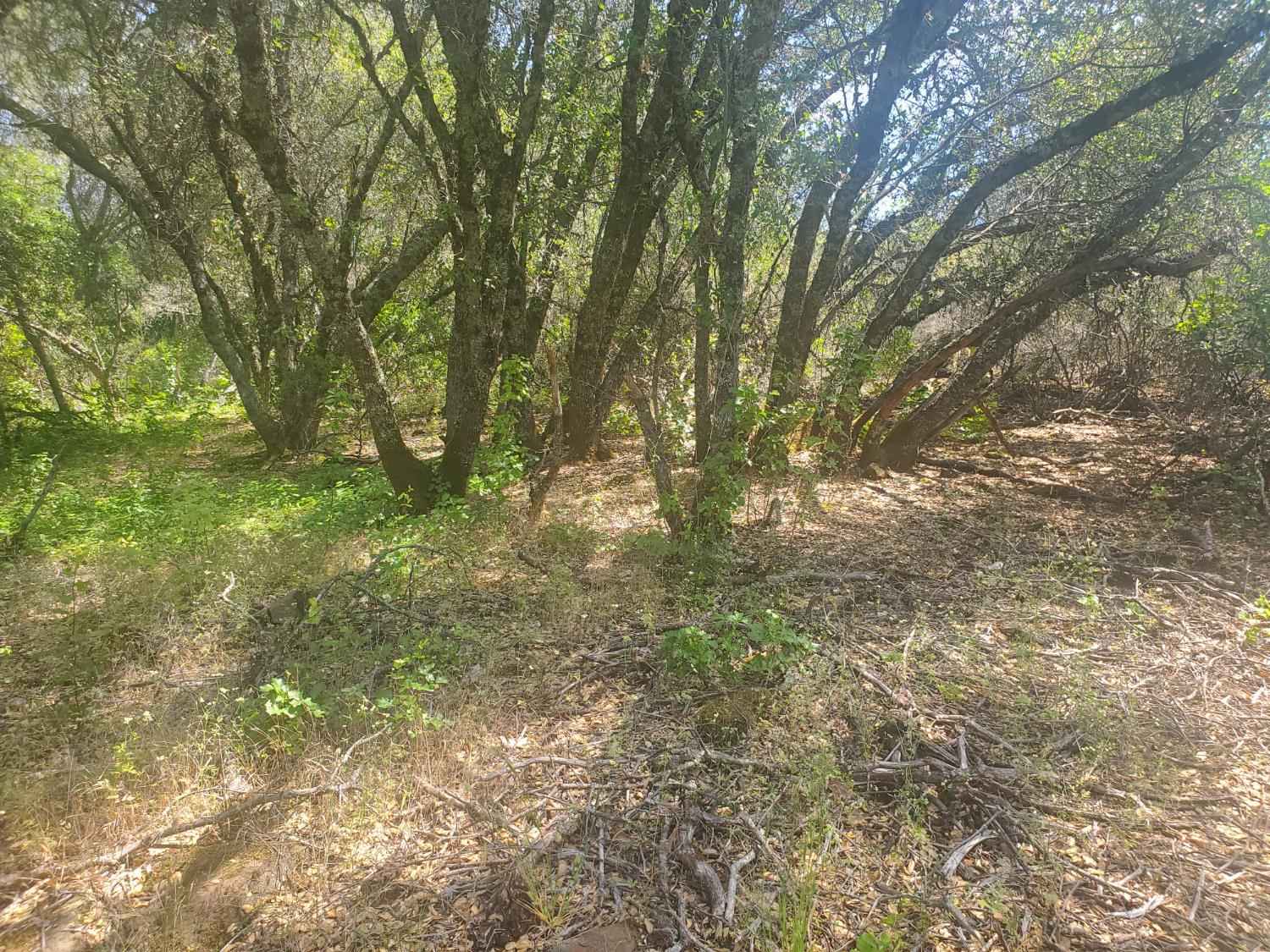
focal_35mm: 26
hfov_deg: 67.3
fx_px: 954
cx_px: 635
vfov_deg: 53.1
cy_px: 476
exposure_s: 1/144
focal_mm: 4.3
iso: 50
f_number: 2.4
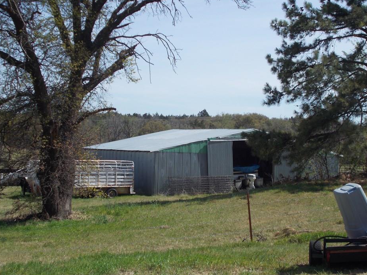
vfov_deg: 22.9
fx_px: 679
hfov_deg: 30.3
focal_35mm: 64
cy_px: 141
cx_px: 184
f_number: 12.3
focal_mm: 10.3
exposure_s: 1/100
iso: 80
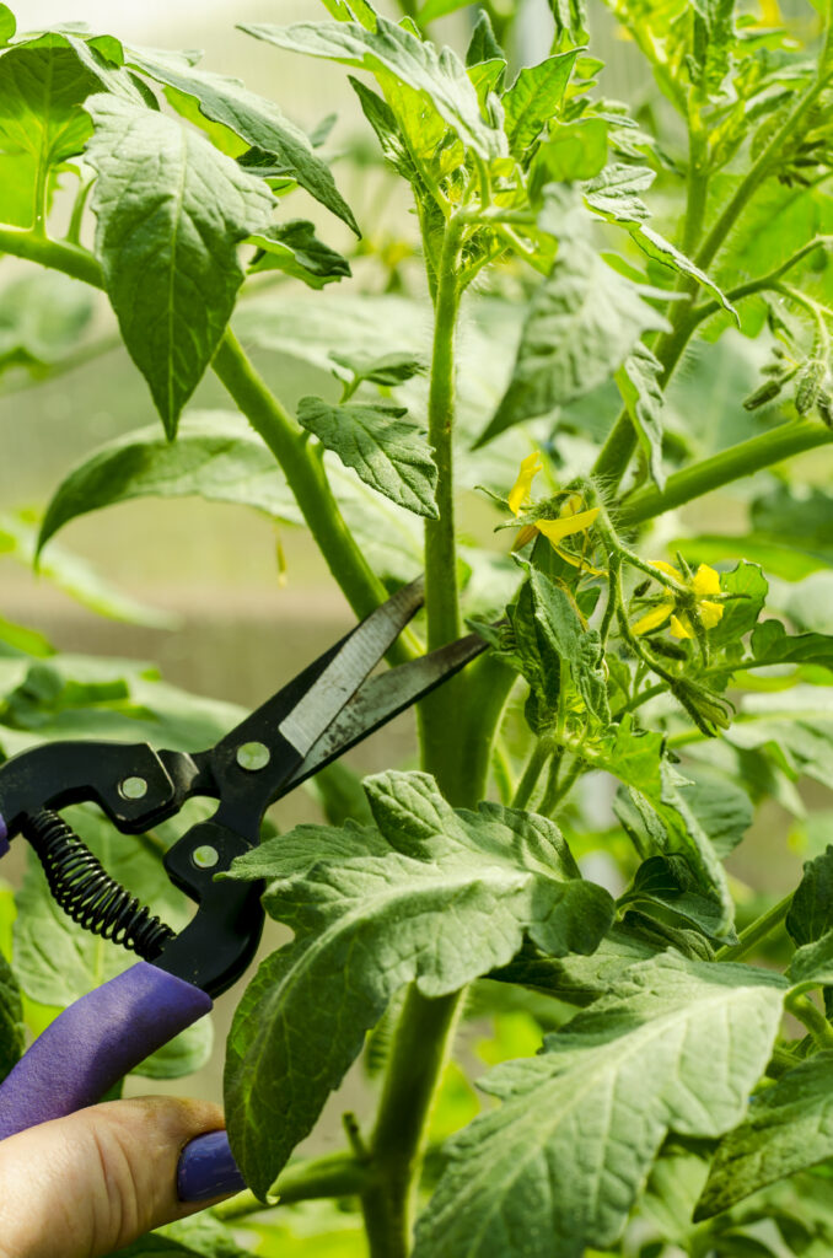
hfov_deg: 18.1
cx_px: 416
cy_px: 629
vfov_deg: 27.0
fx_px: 2615
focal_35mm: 75
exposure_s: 1/200
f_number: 7.1
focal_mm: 50
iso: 200
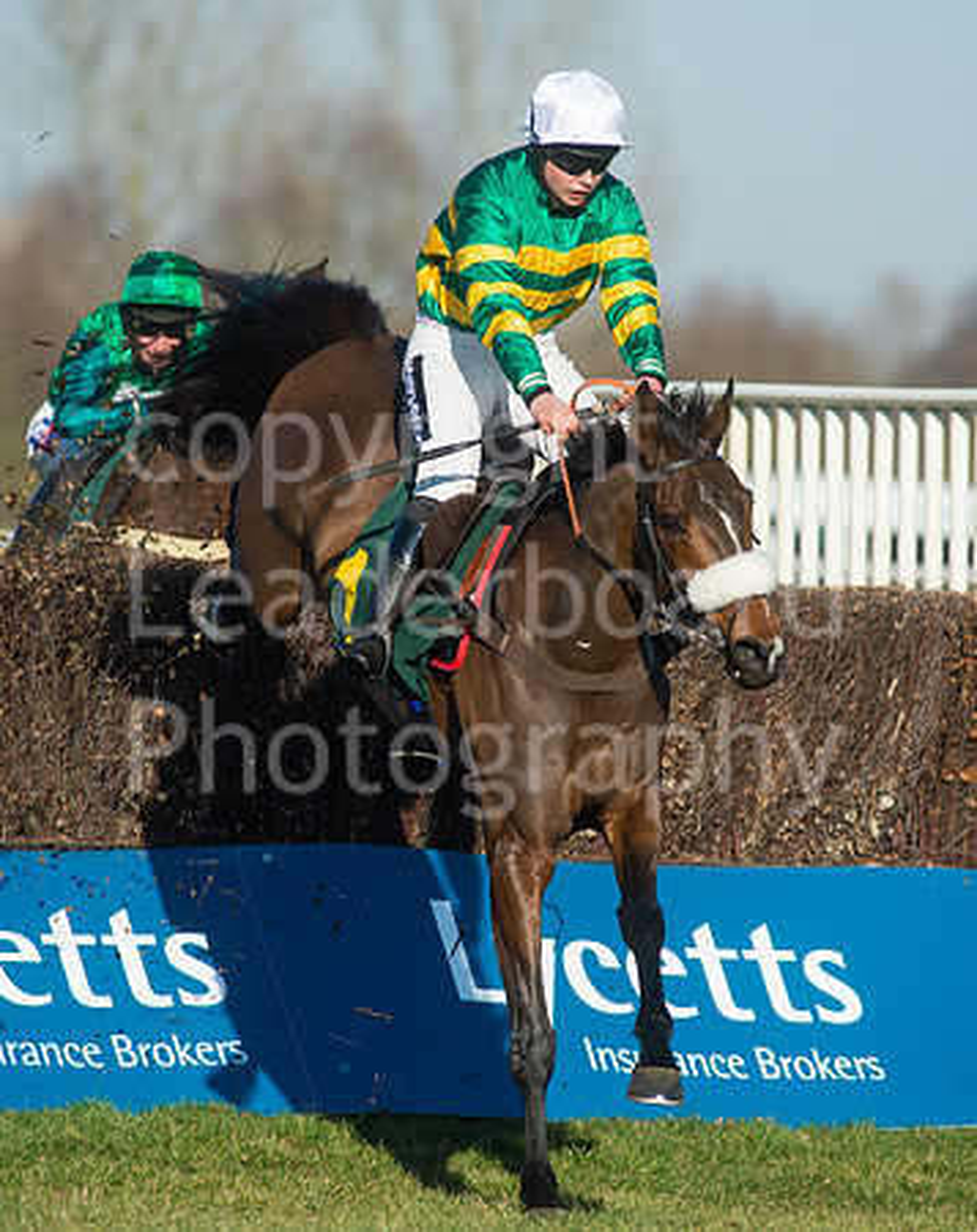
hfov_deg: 3.6
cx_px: 531
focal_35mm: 424
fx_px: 15393
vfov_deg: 4.6
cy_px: 616
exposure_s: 1/4000
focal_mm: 300
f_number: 7.1
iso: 400
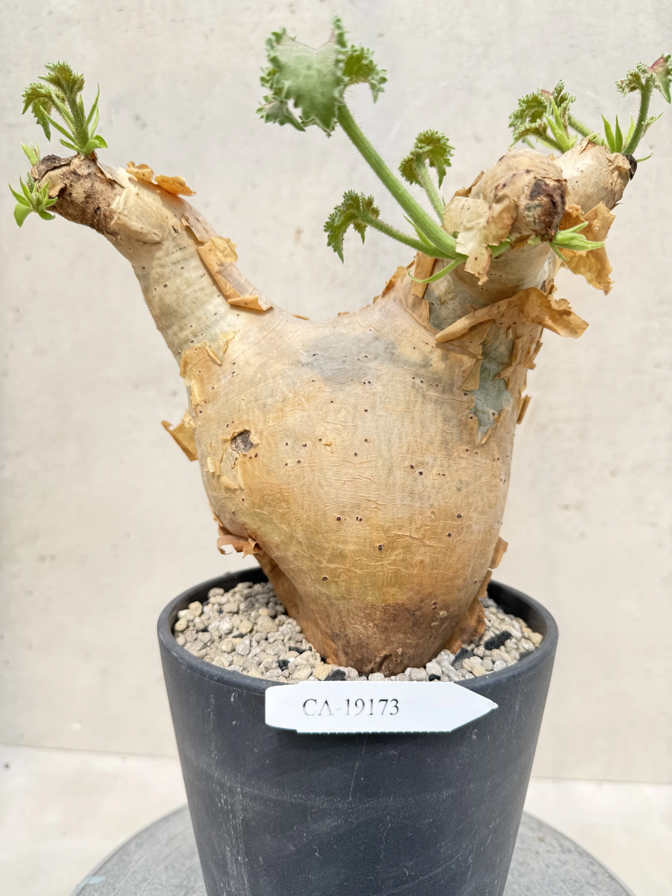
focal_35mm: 24
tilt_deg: -5.8
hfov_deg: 56.8
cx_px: 336
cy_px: 448
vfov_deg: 71.6
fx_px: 621
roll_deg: -1.4
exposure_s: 1/313
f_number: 1.78
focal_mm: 6.76
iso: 80
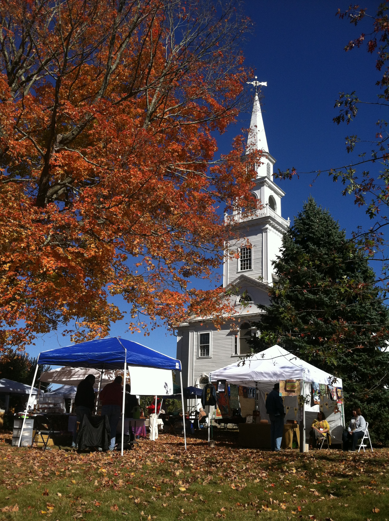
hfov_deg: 40.6
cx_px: 194
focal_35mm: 35
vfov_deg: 52.7
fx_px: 526
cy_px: 260
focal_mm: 3.85
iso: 80
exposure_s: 1/1429
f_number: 2.8
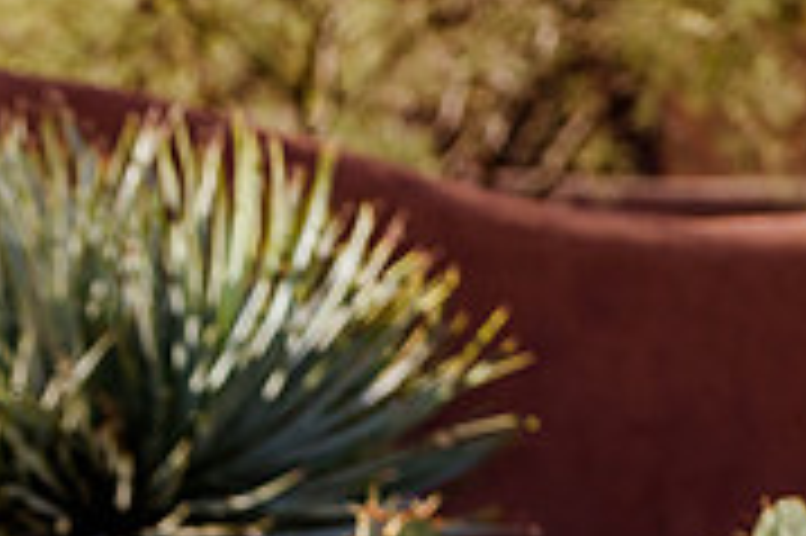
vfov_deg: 3.0
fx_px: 10222
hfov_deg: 4.5
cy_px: 889
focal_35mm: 457
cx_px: 106
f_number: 4.5
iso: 200
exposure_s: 1/800
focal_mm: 130
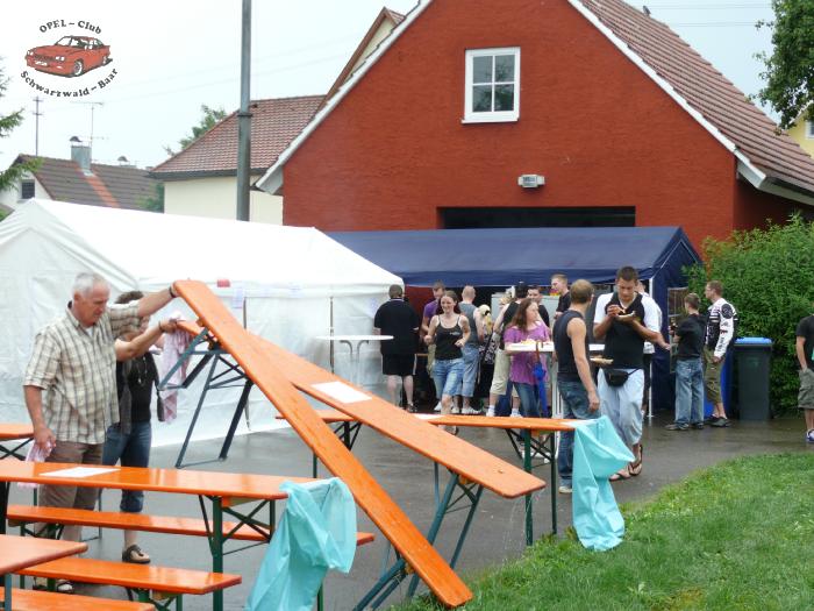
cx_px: 407
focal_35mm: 57
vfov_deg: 25.7
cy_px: 306
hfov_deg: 33.8
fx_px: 1340
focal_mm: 12.1
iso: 100
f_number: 4
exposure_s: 1/200
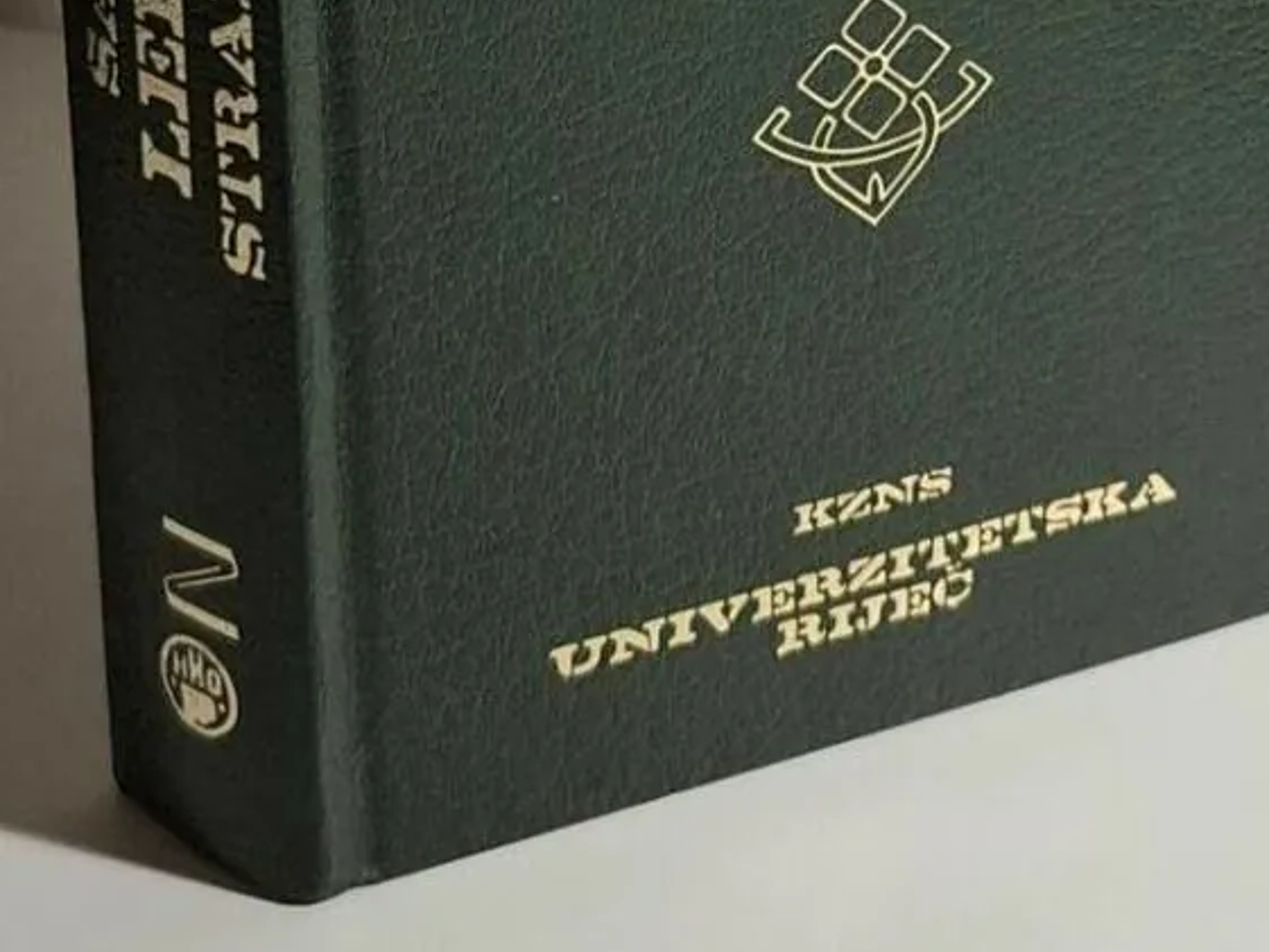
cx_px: 769
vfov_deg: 31.9
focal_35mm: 42
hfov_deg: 44.5
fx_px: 1540
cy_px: 18
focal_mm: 5.54
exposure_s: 1/100
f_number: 1.8
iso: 200
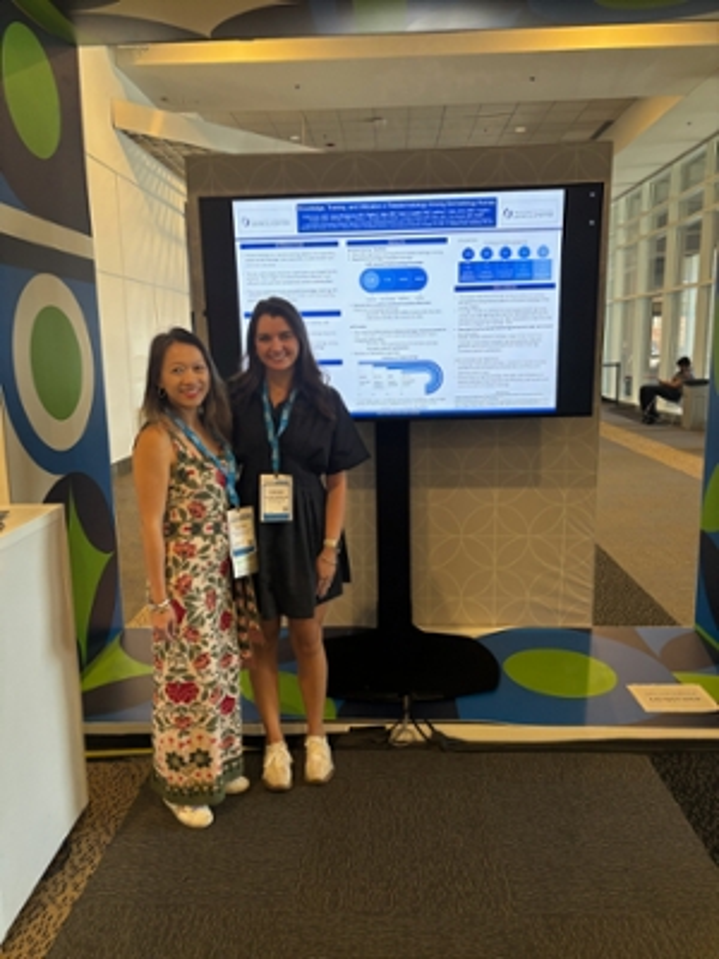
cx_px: 360
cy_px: 480
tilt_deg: -10.6
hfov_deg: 53.1
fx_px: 720
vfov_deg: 67.3
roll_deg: +0.6
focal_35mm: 26
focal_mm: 5.96
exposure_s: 1/120
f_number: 1.6
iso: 40
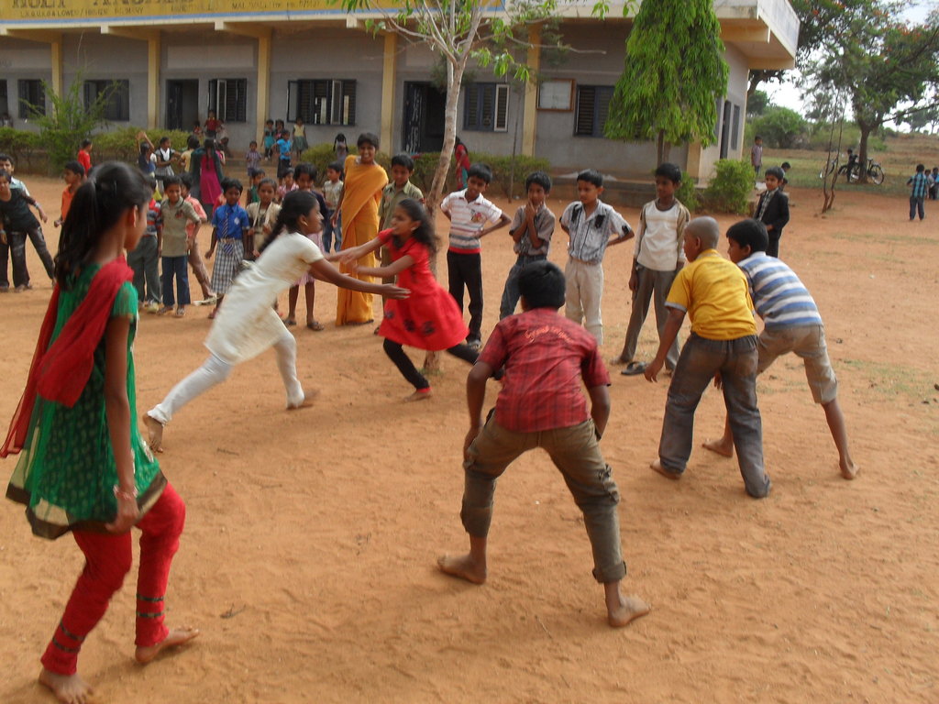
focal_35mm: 35
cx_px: 470
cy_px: 352
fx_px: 949
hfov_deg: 52.6
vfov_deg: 40.7
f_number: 8.4
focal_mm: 6.3
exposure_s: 1/125
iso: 100
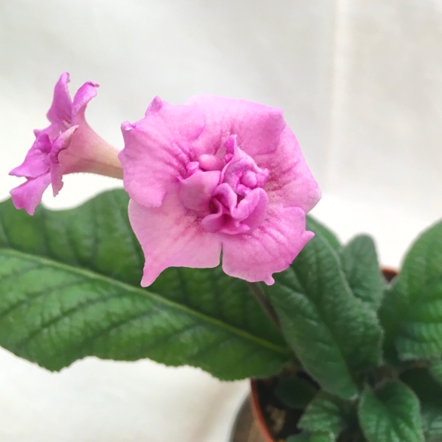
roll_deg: -5.4
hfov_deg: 46.8
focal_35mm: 35
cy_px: 222
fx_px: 506
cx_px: 277
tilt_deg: -42.5
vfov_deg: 47.2
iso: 25
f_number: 2.2
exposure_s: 1/30
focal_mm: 4.15
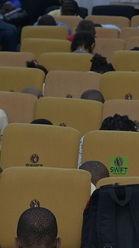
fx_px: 1299
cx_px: 208
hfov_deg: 6.1
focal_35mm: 198
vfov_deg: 10.9
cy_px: 183
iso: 1000
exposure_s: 1/160
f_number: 5.6
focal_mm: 50
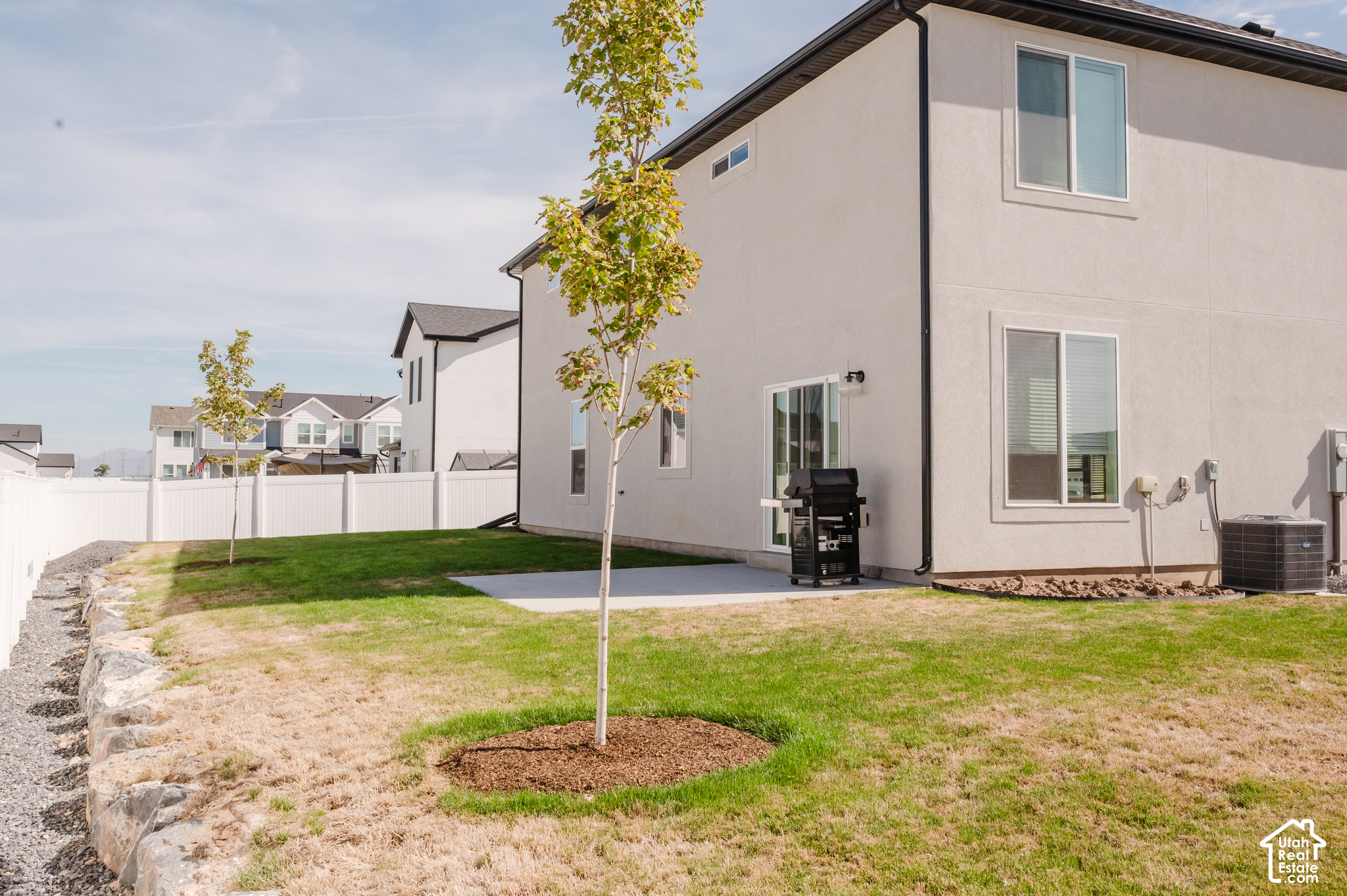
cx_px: 681
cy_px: 443
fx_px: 1084
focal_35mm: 29
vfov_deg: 44.9
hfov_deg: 63.7
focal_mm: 28
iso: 1250
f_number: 11
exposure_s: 1/2500
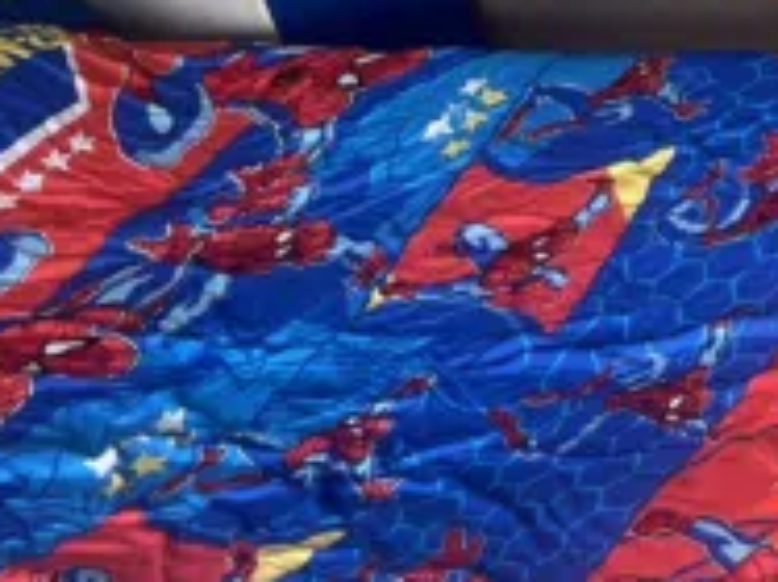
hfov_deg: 21.9
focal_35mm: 89
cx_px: 570
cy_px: -200
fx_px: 1999
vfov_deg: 15.7
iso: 100
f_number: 1.6
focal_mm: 5.1
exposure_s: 1/100
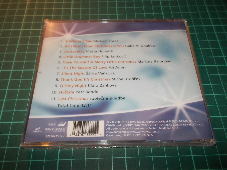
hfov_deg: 61.7
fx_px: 190
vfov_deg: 48.2
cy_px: 85
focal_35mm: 29
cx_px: 114
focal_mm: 4.1
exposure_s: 1/30
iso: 200
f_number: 3.3
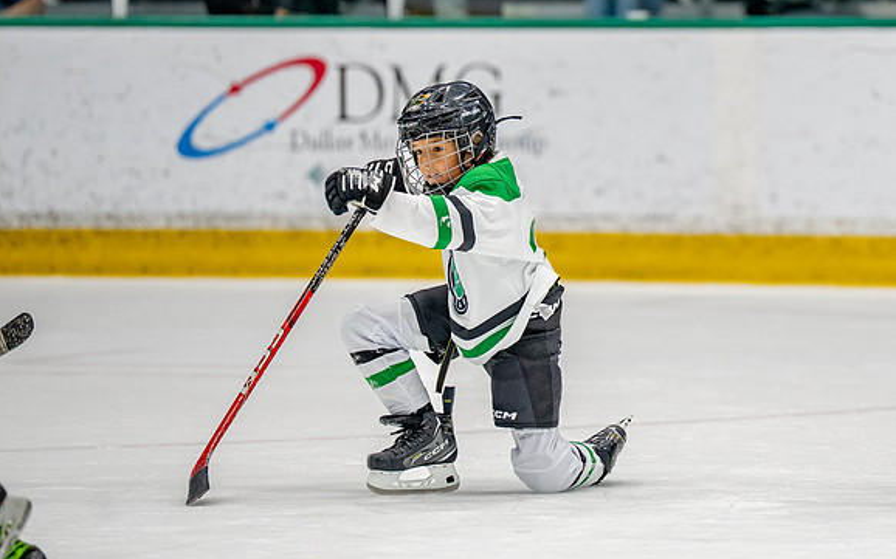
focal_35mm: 298
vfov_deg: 4.4
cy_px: 189
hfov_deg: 7.0
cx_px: 661
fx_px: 7275
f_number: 2.8
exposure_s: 1/1250
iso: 1000
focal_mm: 194
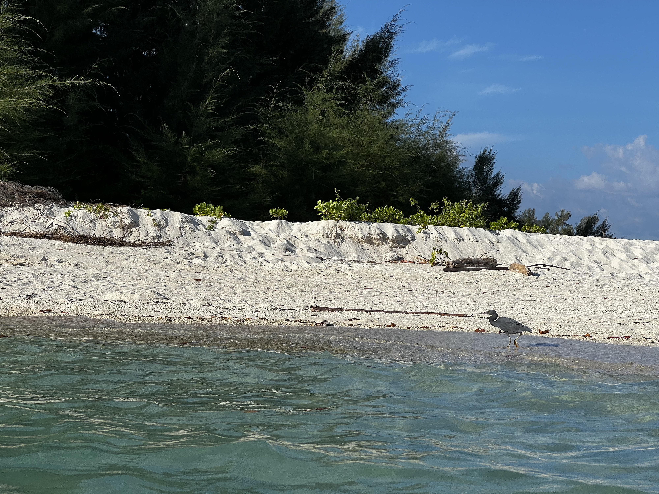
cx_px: 330
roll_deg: -0.8
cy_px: 247
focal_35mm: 77
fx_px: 1466
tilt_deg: +0.9
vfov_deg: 19.1
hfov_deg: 25.3
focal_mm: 9
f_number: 2.8
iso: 32
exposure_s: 1/1119
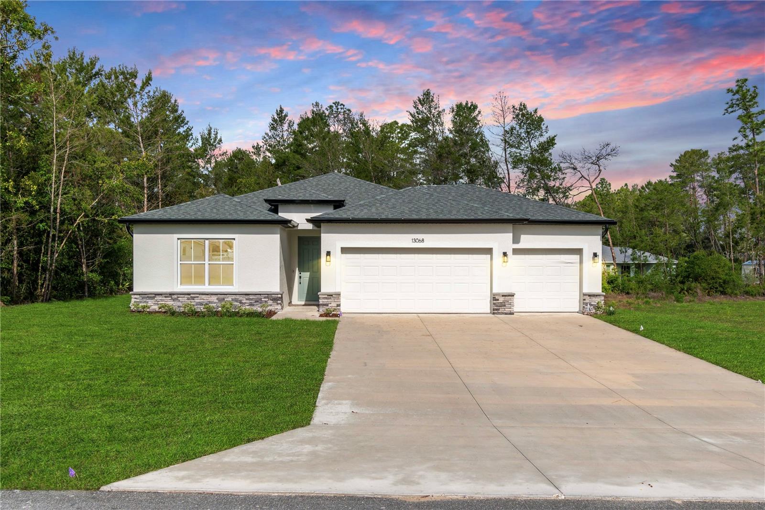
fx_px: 637
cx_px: 382
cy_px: 255
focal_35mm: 30
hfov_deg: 61.9
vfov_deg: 43.6
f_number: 9
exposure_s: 1/640
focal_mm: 20
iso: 100
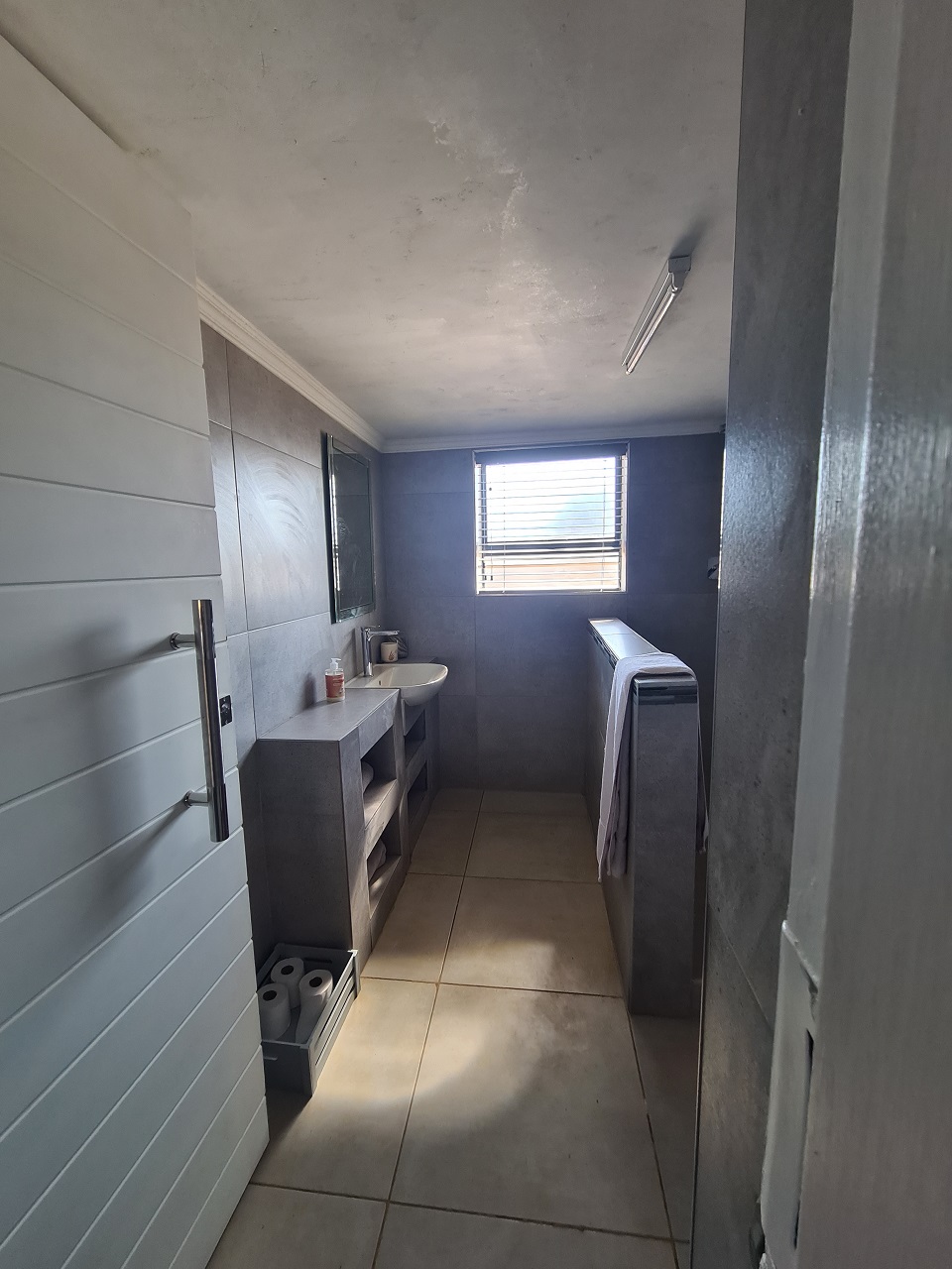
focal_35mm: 13
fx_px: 477
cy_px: 634
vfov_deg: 106.2
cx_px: 476
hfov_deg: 89.9
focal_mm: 2.2
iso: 100
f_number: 2.2
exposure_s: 1/100
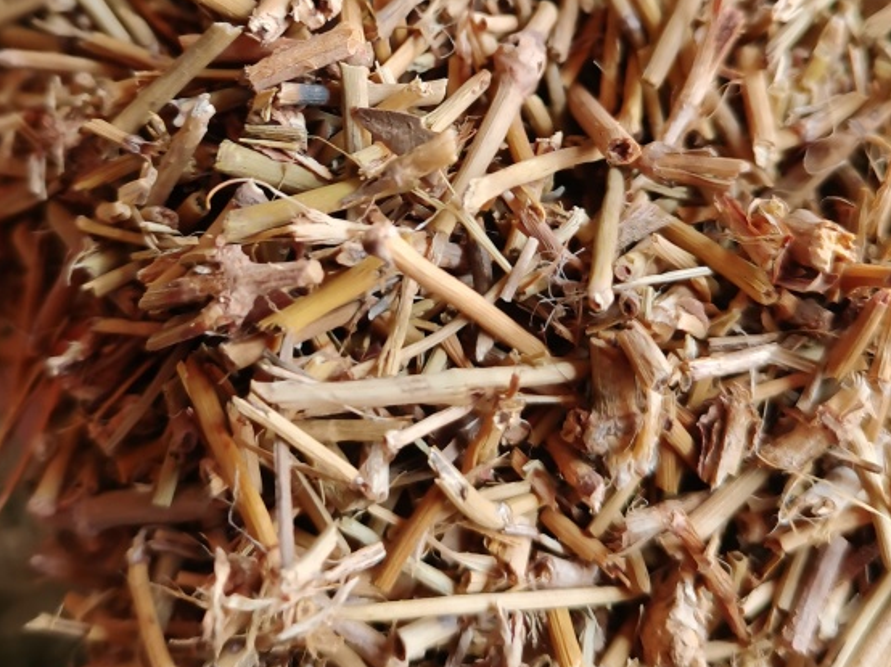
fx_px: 1338
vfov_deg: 27.6
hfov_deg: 36.8
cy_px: 155
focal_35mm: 52
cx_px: 402
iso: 125
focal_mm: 5.58
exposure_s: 1/100
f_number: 1.8
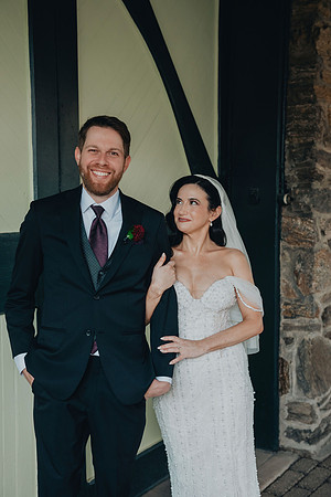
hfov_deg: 27.0
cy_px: 248
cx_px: 166
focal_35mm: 50
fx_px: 690
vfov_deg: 39.6
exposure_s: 1/160
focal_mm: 50
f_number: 4
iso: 400
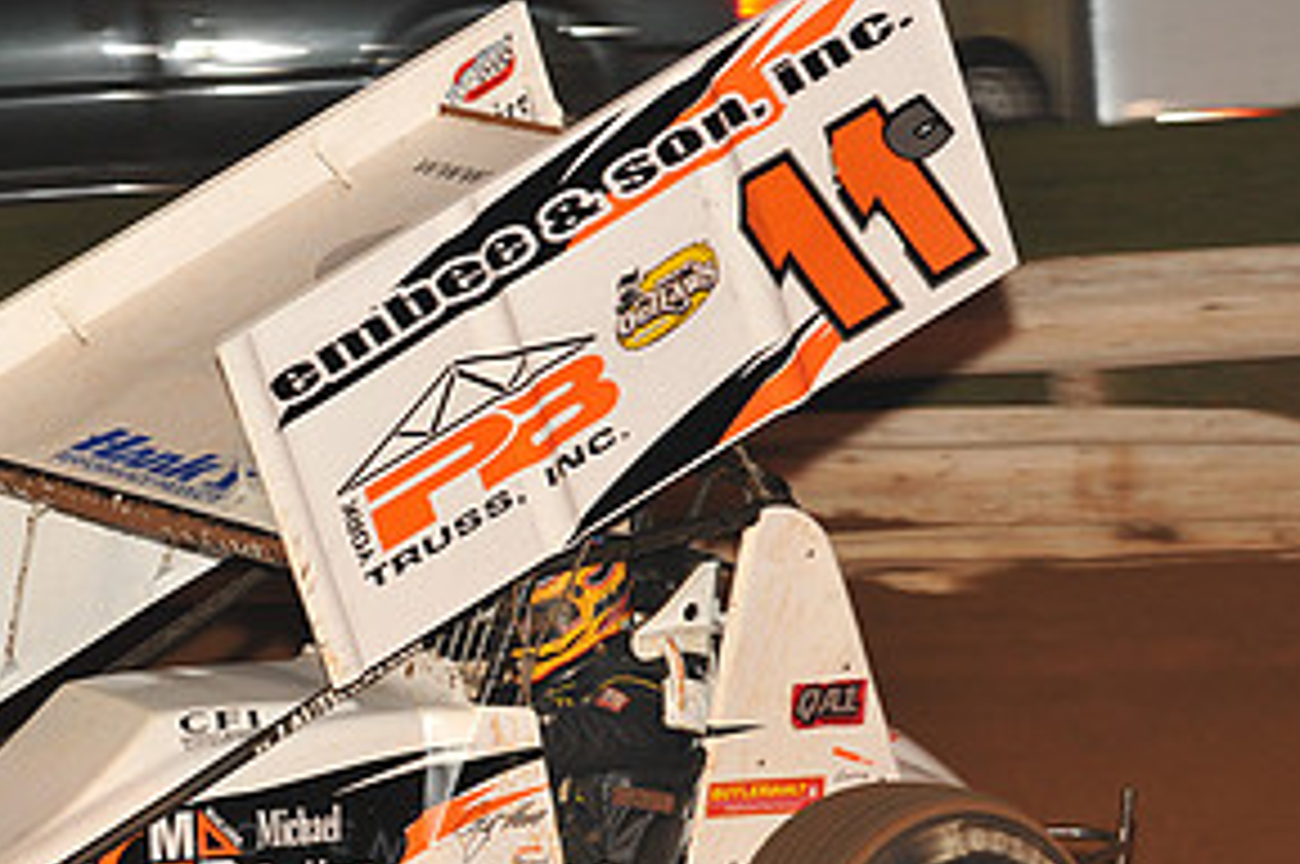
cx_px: 297
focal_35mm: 291
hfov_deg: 7.1
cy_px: 675
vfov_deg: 4.7
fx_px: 10496
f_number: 6.3
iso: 800
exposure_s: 1/250
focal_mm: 145
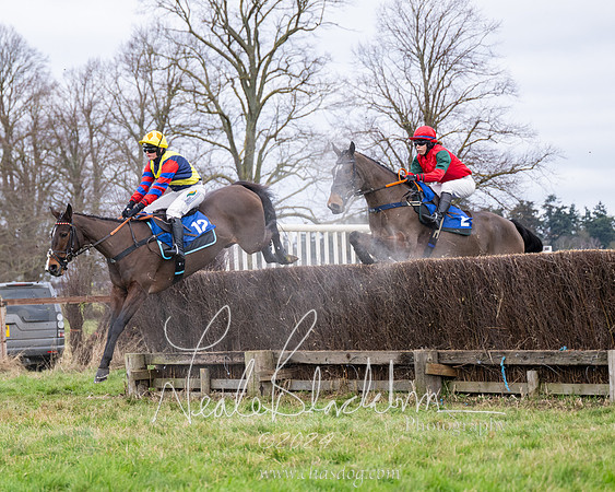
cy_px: 243
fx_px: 2493
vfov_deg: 11.3
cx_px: 202
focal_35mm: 137
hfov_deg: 14.0
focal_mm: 98
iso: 800
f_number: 4
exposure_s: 1/1000
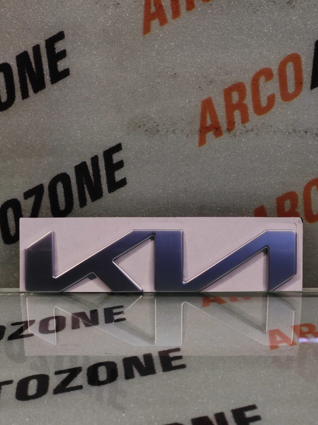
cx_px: 159
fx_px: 209
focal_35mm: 17
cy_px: 212
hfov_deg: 74.7
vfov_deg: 91.1
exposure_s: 1/50
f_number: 1.79
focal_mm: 4.74
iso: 116
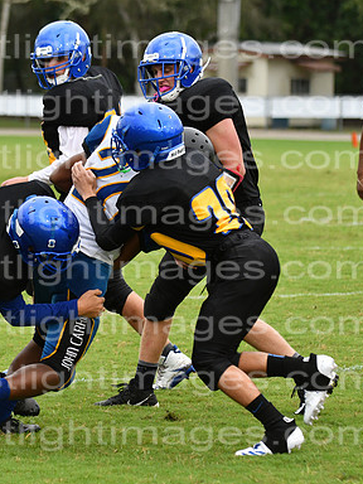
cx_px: 89
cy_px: 243
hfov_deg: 4.9
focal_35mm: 305
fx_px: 4265
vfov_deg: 6.5
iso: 800
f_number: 3.5
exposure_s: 1/2500
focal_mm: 140
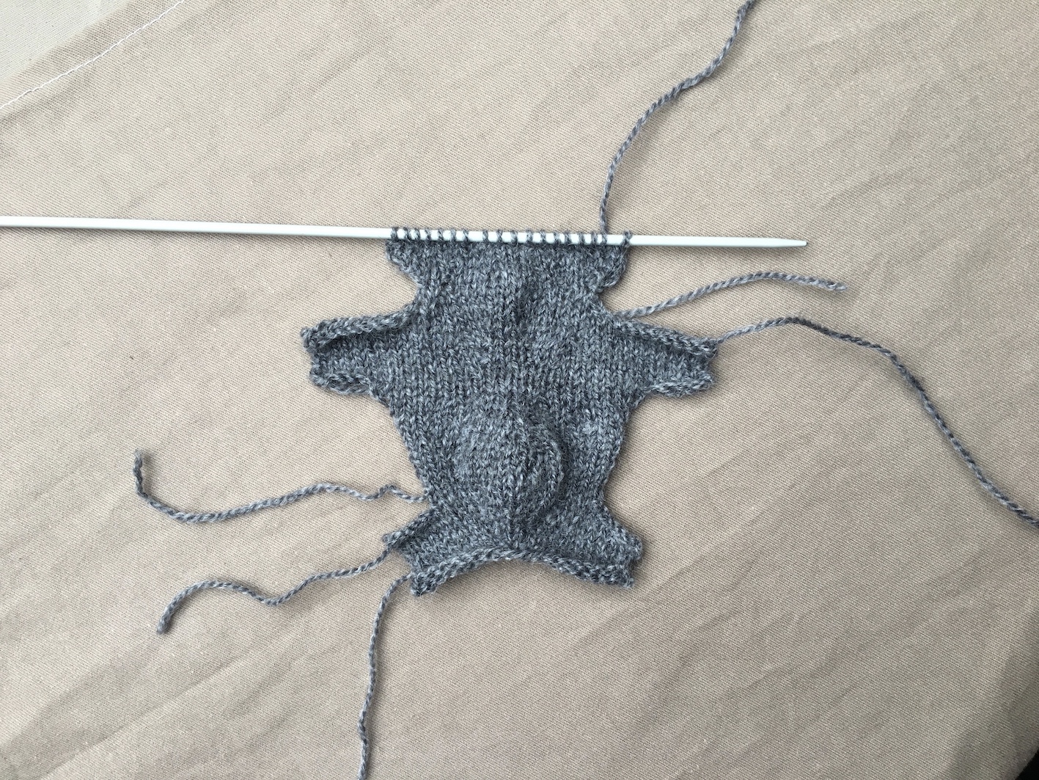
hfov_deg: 61.7
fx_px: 871
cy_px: 390
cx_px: 520
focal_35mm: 29
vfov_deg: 48.2
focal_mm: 4.15
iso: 25
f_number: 2.2
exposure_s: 1/33
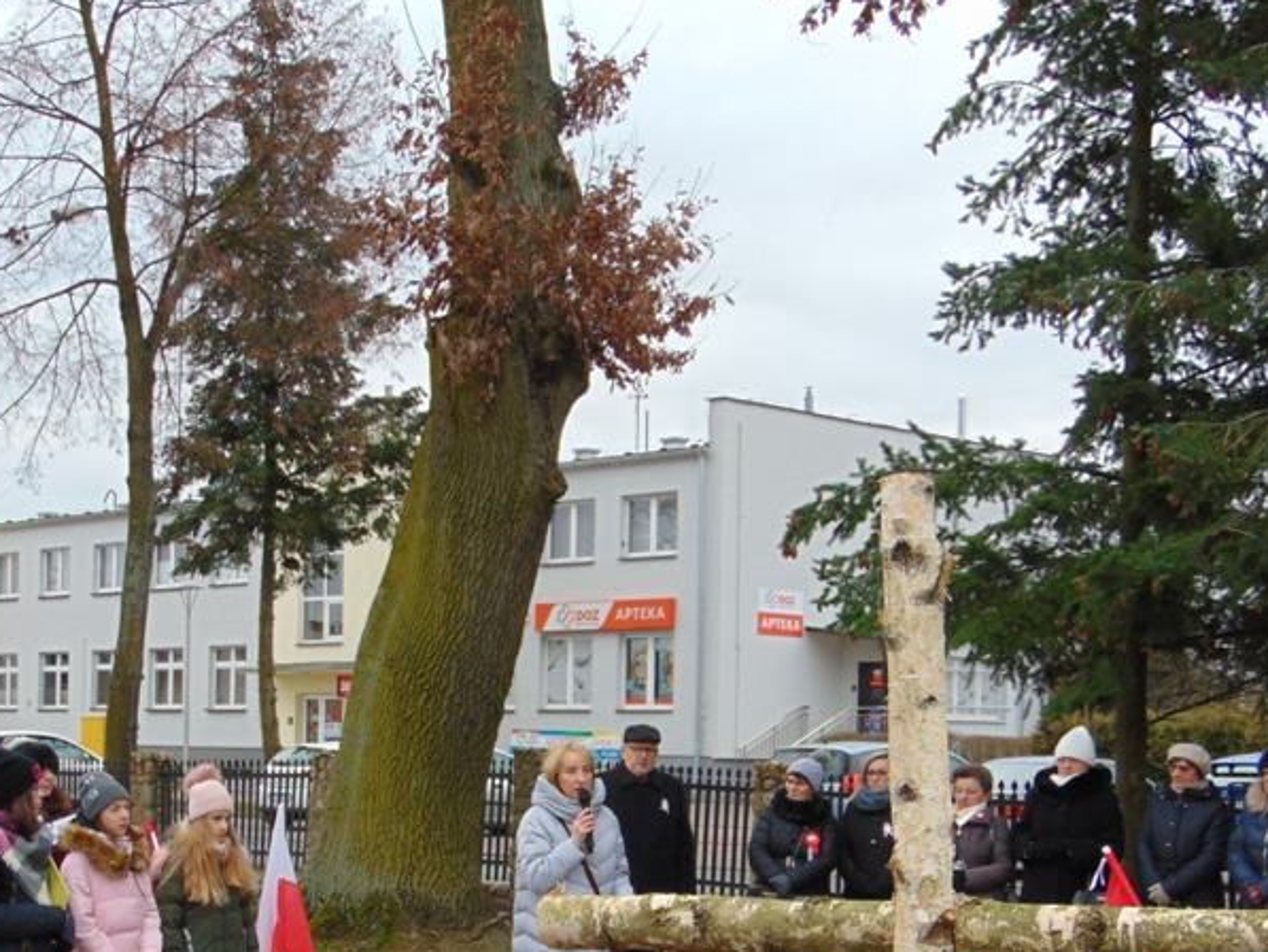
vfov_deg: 23.9
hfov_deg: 32.1
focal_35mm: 60
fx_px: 2198
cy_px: 808
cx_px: 548
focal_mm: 6.3
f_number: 3.2
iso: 80
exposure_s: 1/100
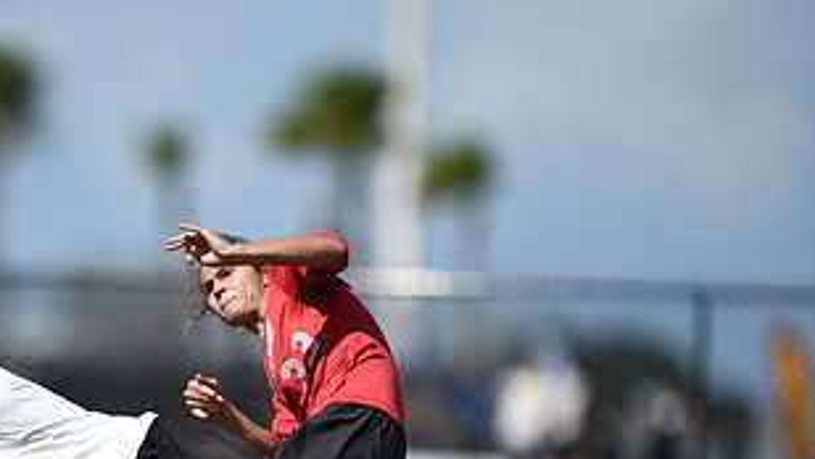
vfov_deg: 1.5
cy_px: 443
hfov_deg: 2.8
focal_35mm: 785
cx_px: 121
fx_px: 16969
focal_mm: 400
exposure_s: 1/6400
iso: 200
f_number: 2.8
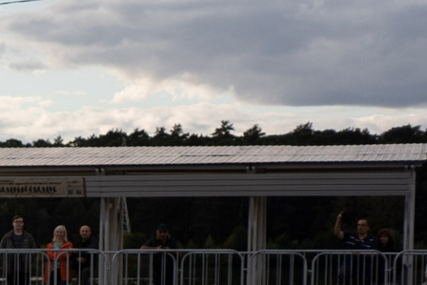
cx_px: -711
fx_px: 2373
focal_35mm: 200
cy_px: 361
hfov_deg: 8.9
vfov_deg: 6.8
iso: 100
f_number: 2.2
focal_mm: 35
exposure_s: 1/3200
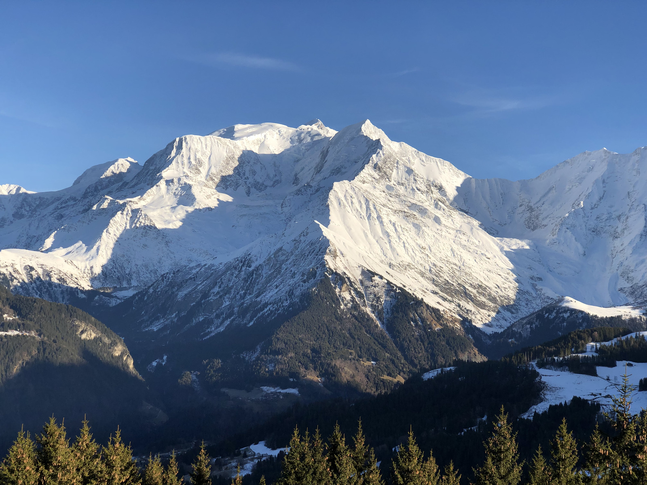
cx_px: 324
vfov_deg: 28.0
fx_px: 972
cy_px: 242
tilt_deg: +4.0
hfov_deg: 36.8
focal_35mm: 52
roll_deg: -1.4
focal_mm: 6
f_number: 2.4
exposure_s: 1/1080
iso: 16
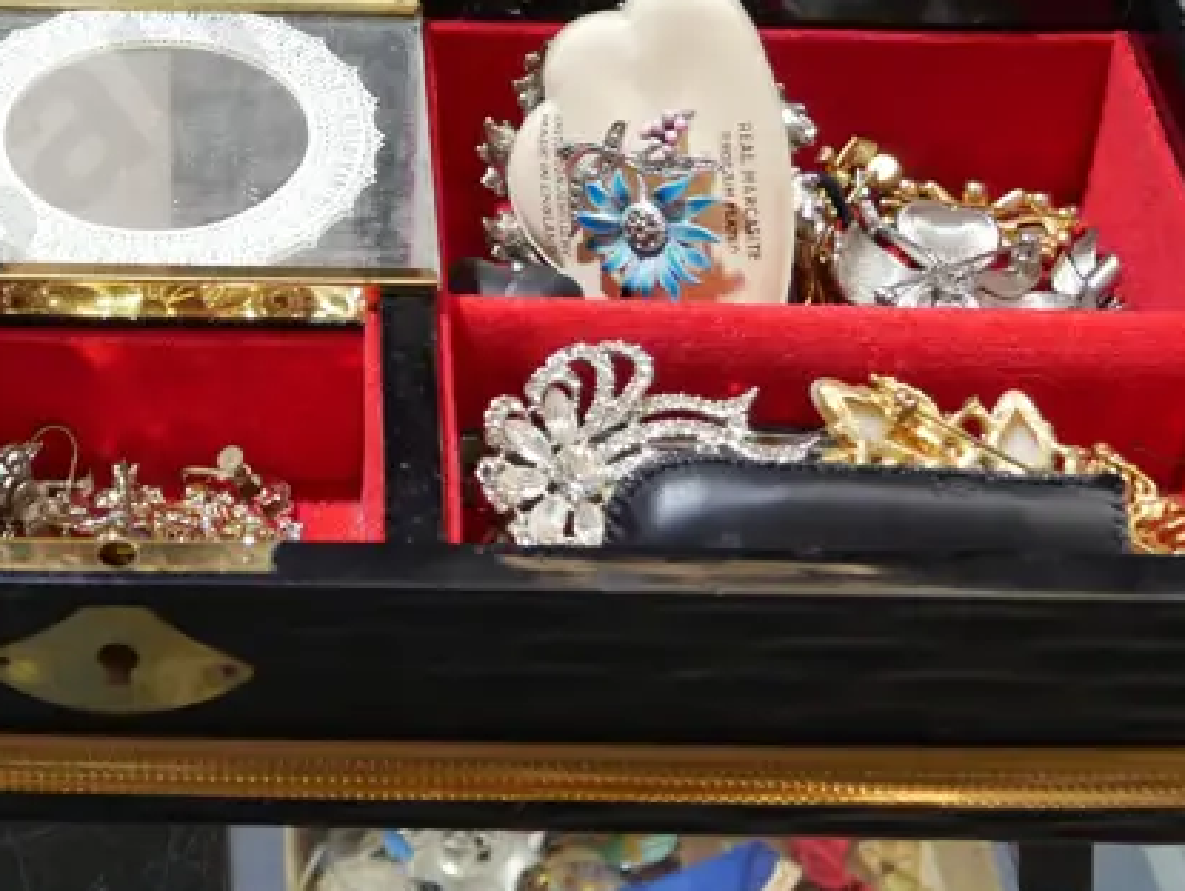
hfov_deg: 25.8
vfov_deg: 19.4
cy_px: 30
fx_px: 2535
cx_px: 208
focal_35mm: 74
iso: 320
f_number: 3.6
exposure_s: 1/60
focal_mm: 15
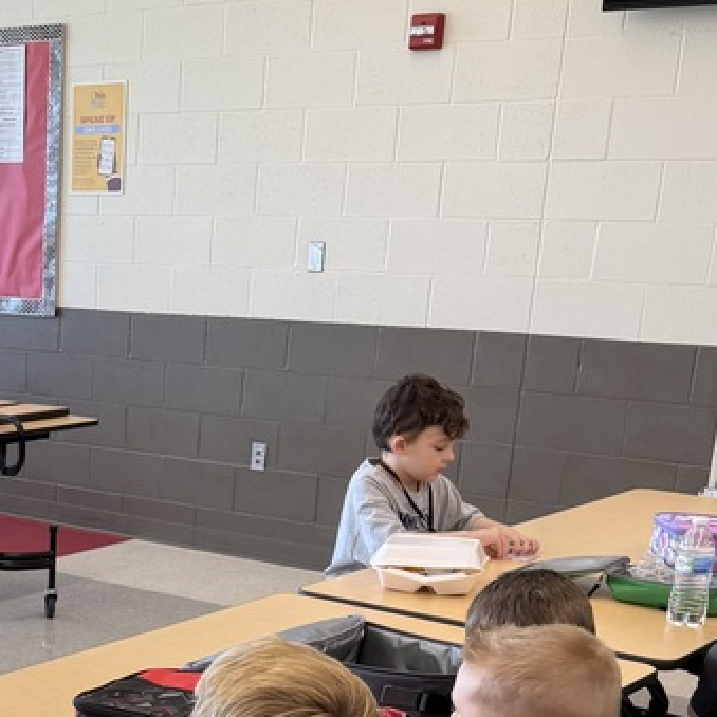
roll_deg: -0.8
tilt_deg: -18.3
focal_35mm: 64
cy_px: 719
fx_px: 1500
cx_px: 4
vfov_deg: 25.5
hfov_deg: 25.6
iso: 100
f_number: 1.78
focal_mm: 6.76
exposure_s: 1/120
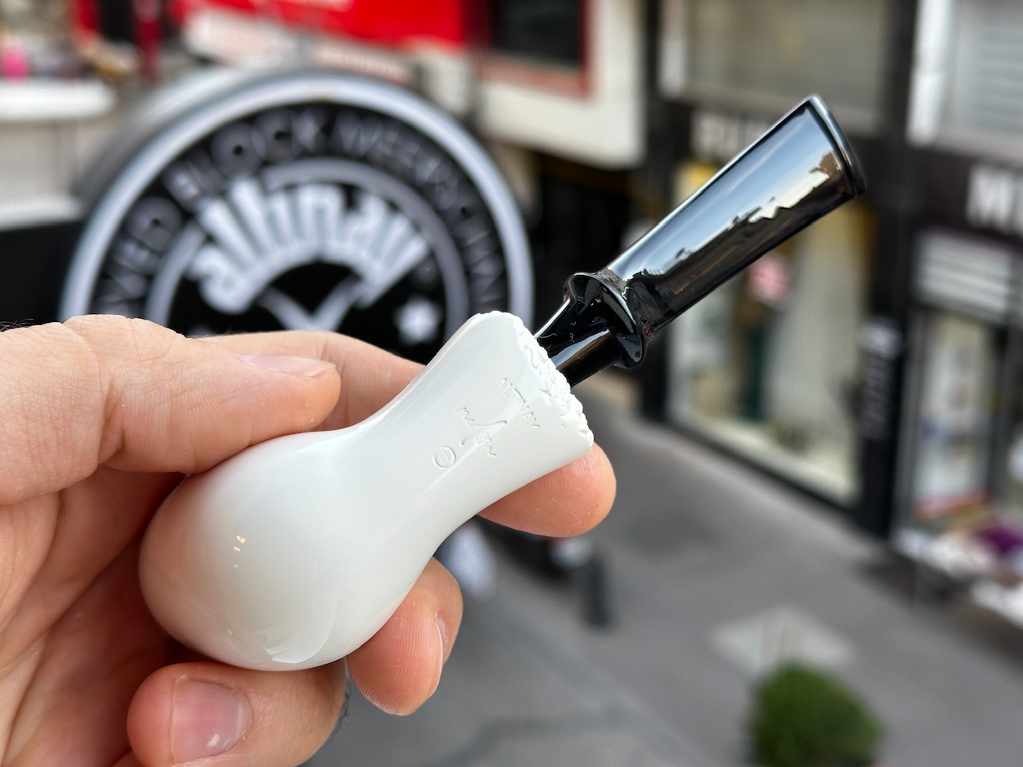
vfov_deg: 30.3
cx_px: 512
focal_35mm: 48
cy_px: 384
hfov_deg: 39.7
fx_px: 1419
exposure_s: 1/121
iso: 50
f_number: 1.78
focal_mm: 6.86
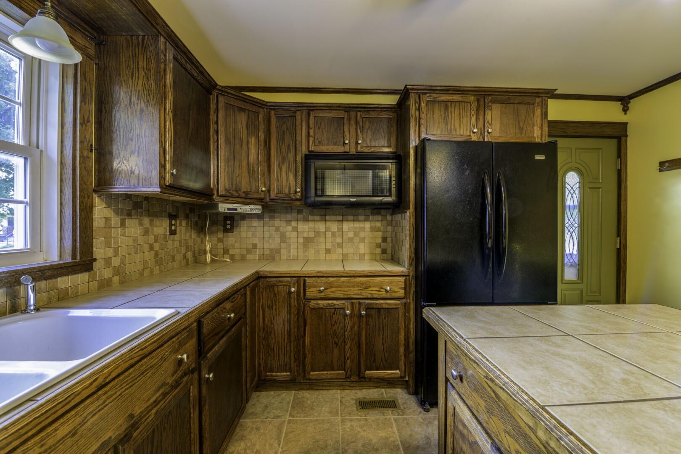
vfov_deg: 77.3
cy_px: 227
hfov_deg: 100.4
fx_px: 284
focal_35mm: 15
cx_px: 340
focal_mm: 15
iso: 64
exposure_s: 1.3
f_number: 8
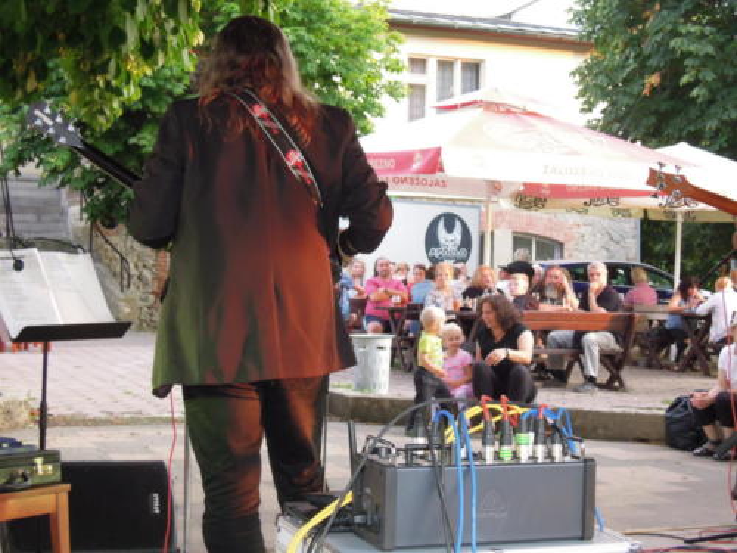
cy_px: 276
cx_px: 368
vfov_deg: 23.7
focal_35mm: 62
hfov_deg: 31.2
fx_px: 1320
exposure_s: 1/60
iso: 800
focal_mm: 11.1
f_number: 4.2
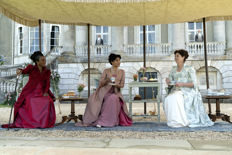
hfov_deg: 49.5
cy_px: 78
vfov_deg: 34.3
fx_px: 251
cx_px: 116
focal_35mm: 39
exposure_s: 1/400
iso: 400
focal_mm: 39
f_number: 5.6
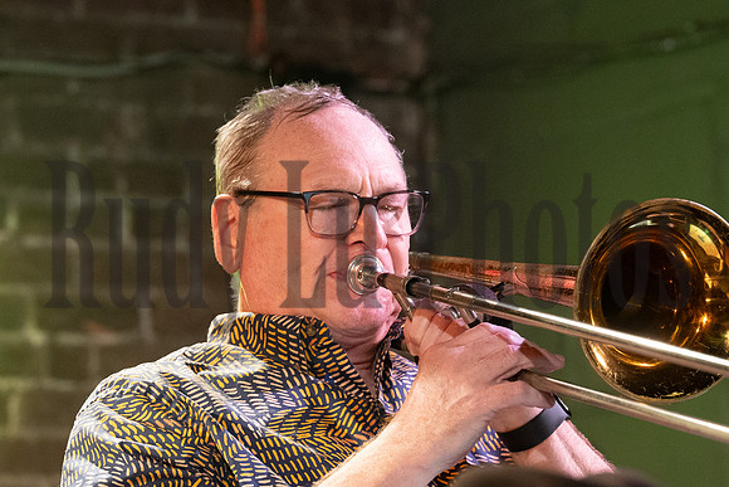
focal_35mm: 262
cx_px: 364
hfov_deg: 7.9
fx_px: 5306
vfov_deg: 5.2
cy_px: 244
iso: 5000
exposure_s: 1/80
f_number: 5.6
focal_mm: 175
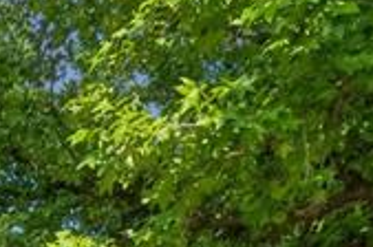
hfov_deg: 20.0
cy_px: 474
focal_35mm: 91
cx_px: -153
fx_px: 941
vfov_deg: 13.2
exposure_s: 1/400
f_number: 9
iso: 100
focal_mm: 10
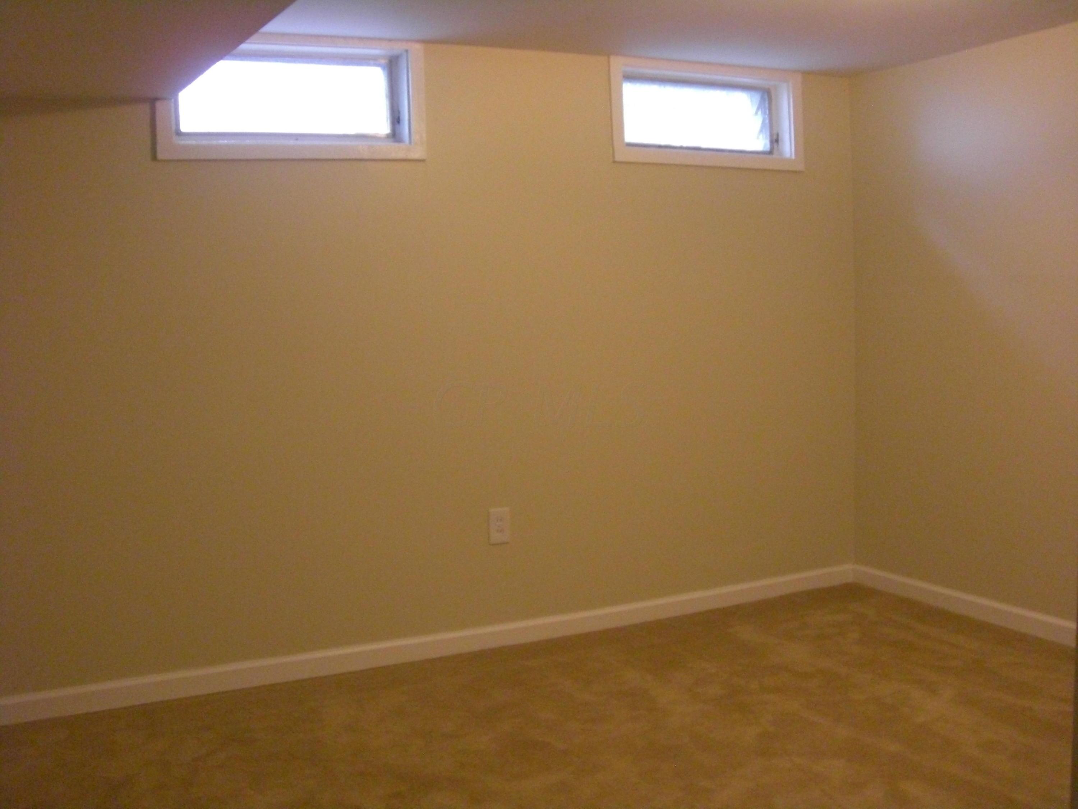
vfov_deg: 37.7
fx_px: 1183
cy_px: 404
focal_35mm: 38
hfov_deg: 49.0
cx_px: 539
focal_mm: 6.2
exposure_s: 1/60
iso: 400
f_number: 2.7
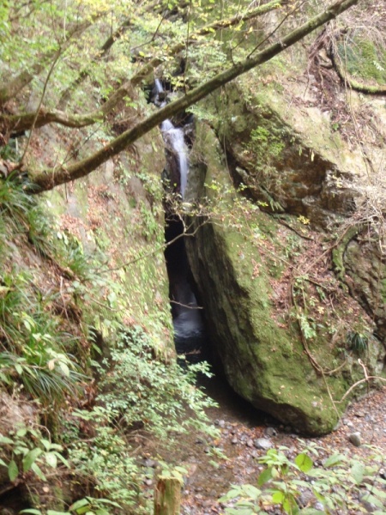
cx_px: 193
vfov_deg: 44.8
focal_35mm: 42
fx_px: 624
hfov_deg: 34.3
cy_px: 258
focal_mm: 7.57
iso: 200
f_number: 4.3
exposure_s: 1/6
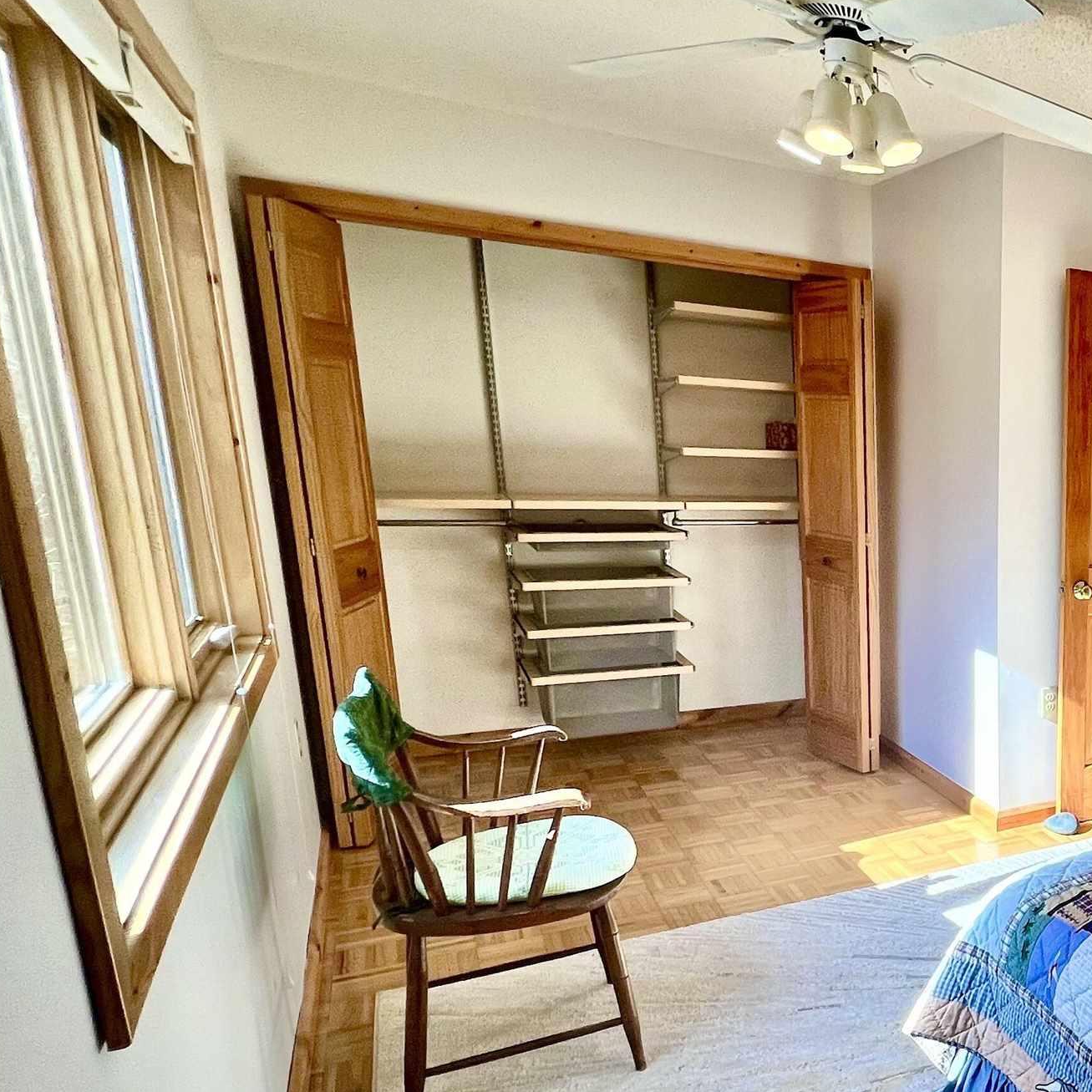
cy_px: 686
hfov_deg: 44.6
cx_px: 1208
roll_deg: -3.9
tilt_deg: -13.5
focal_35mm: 27
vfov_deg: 58.3
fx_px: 964
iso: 32
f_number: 1.8
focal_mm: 1.57
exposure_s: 1/132
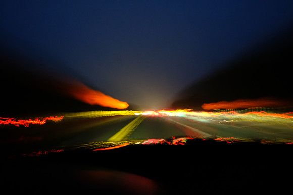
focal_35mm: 27
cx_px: 146
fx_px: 220
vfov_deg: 48.0
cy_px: 98
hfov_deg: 67.4
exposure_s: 7.5
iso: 3200
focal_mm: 18
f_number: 20
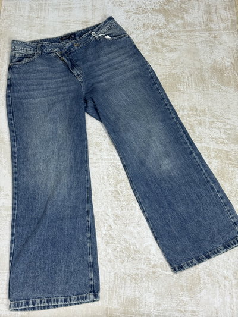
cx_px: 119
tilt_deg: -66.5
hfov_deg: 30.3
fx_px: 440
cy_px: 158
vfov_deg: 39.6
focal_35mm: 48
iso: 80
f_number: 1.78
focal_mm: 6.76
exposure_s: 1/50
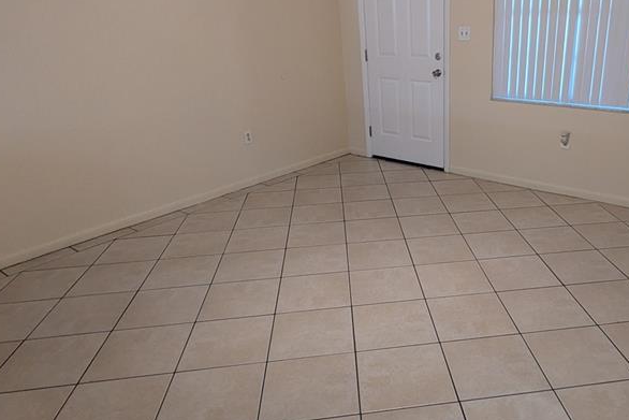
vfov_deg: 45.0
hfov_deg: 62.1
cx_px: 418
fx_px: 507
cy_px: 219
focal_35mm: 29
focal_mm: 2.35
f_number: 2.2
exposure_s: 1/24.6
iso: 226
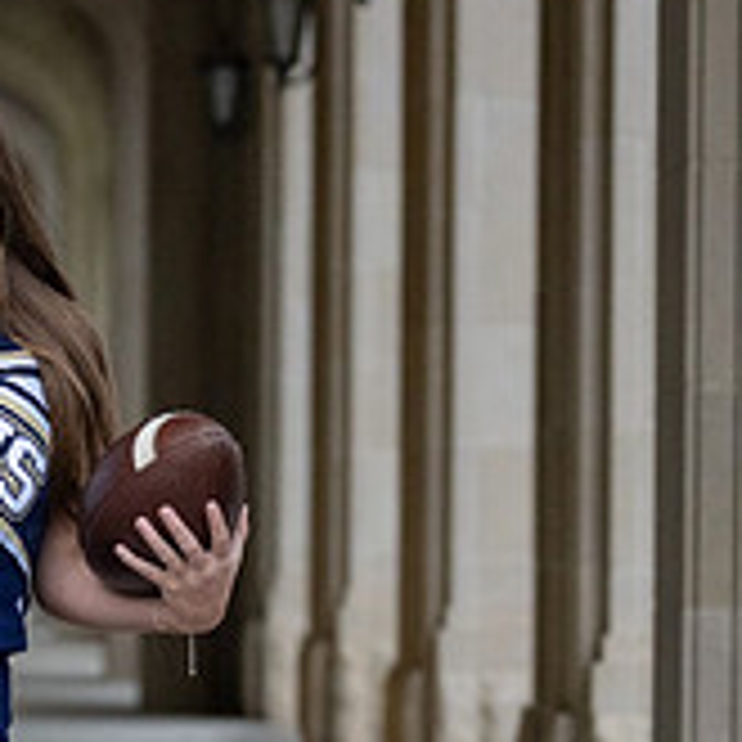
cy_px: 693
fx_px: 5748
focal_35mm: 237
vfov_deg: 7.4
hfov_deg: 7.4
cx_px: -26
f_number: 2.8
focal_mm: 70
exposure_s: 1/250
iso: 3200
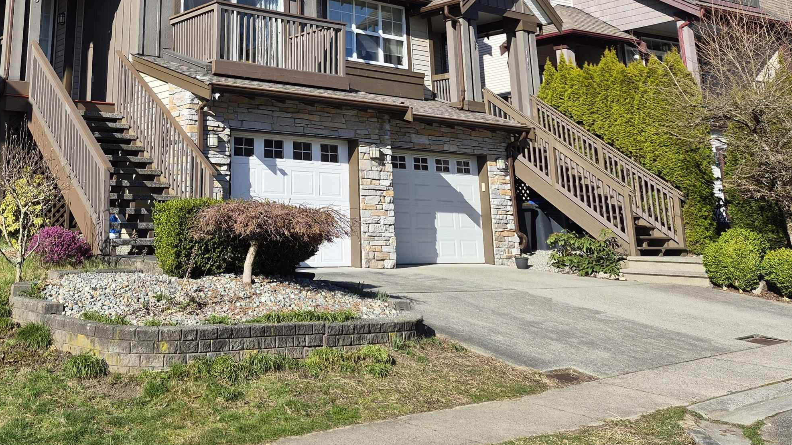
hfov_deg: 49.8
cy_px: 12
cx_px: 213
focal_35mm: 39
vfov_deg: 28.7
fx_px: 819
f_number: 1.8
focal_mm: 5.4
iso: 80
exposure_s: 1/4288
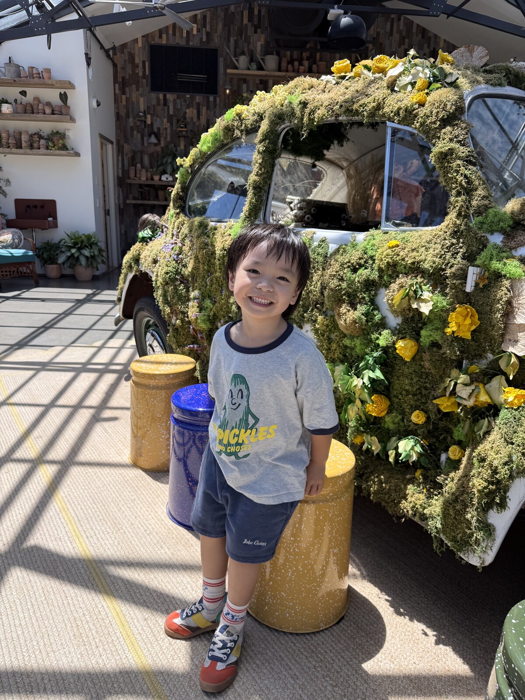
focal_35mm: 24
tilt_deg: -13.2
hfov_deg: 56.8
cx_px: 262
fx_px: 485
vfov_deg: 71.6
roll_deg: -4.0
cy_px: 350
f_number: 1.78
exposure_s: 1/1250
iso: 80
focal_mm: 6.76
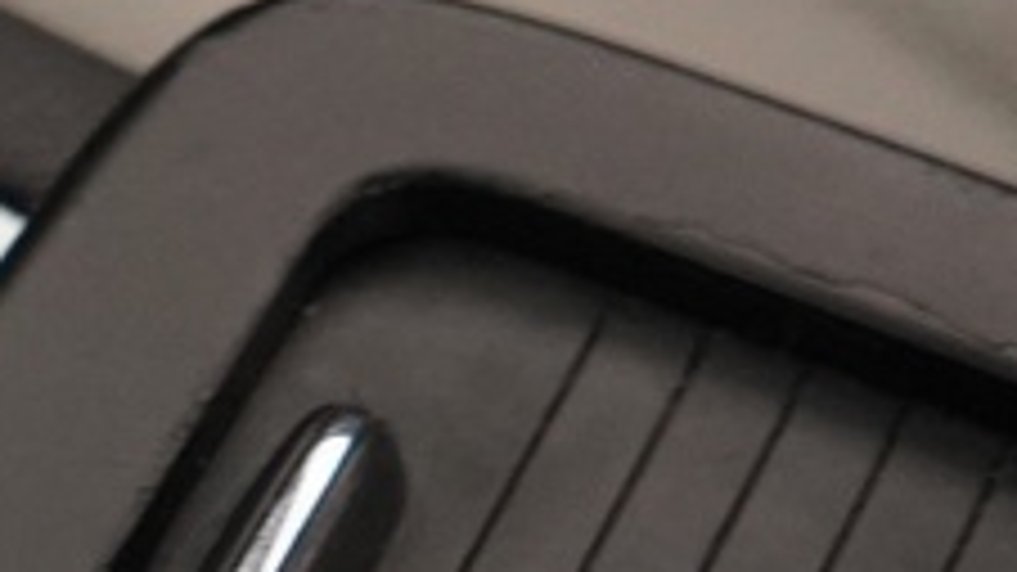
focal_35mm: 210
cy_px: -81
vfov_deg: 5.8
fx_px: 5662
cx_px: -2146
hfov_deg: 8.4
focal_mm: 28
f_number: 3.5
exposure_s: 1/40
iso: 2500
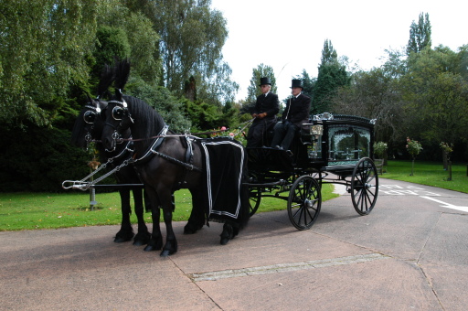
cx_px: 234
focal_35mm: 30
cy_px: 156
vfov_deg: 43.5
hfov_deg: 62.0
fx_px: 390
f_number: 8
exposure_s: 1/250
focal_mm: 20
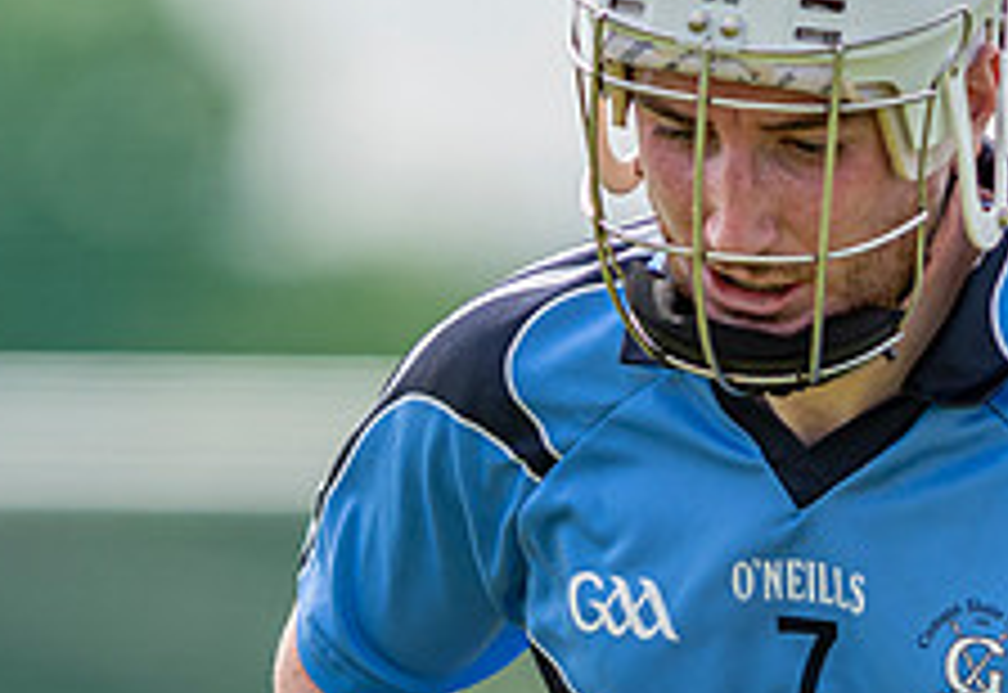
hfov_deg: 1.5
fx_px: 38475
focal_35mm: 1361
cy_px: 935
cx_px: 995
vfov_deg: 1.0
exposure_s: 1/1600
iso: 100
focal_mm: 300
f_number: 2.8
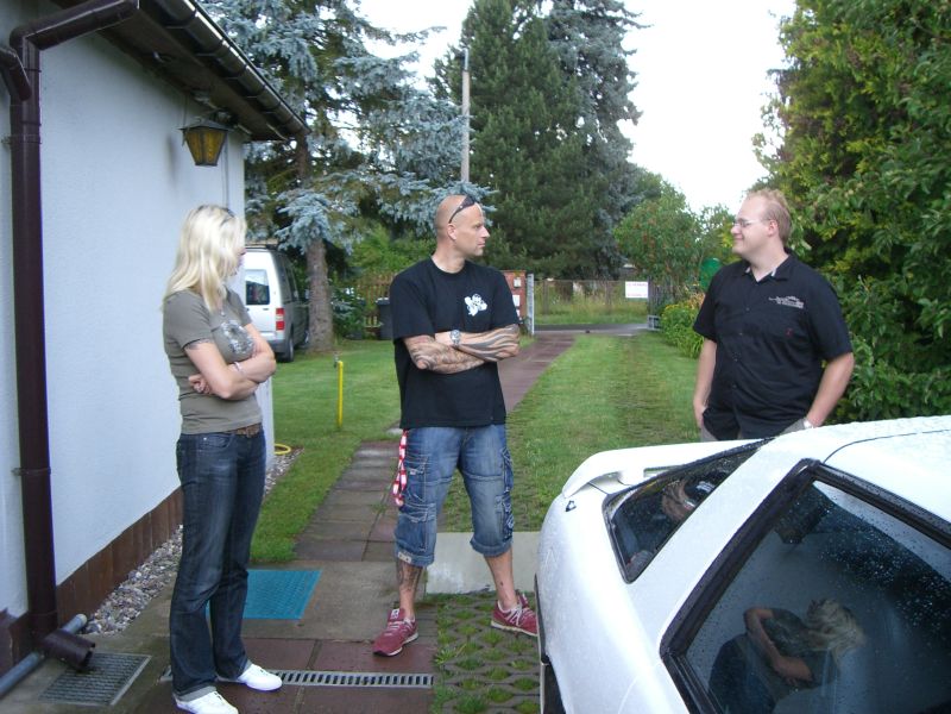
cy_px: 357
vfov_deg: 37.7
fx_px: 1044
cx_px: 476
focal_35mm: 38
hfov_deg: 49.0
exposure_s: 1/160
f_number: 2.7
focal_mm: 6.2
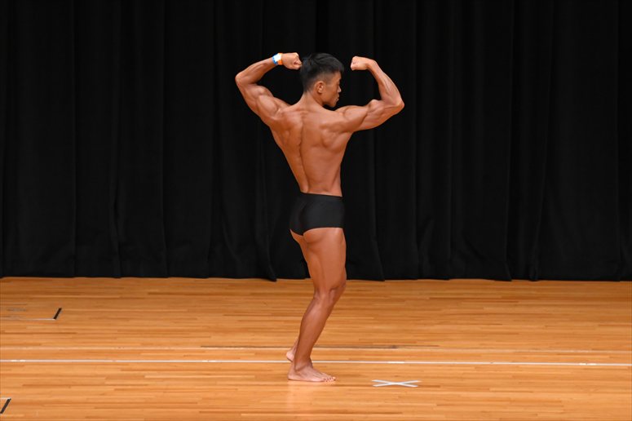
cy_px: 210
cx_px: 316
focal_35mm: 255
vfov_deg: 5.4
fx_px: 4475
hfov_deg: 8.1
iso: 3200
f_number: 5.6
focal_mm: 170
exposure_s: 1/400
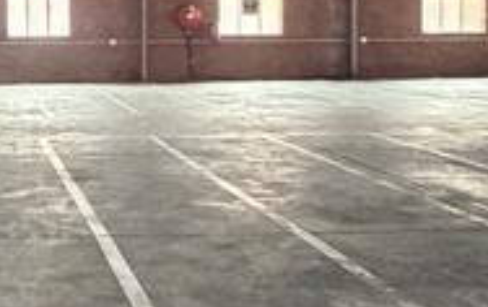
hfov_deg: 30.1
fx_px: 839
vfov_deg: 20.3
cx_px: -8
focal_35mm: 63
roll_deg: +2.0
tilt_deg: -0.1
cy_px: 36
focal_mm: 2.22
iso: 800
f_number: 2.2
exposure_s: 1/50
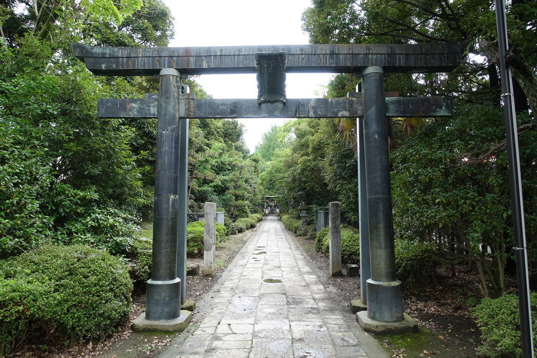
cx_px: 268
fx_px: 358
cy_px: 179
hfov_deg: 73.7
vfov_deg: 53.1
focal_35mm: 24
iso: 125
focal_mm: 8.8
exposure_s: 1/80
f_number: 3.5
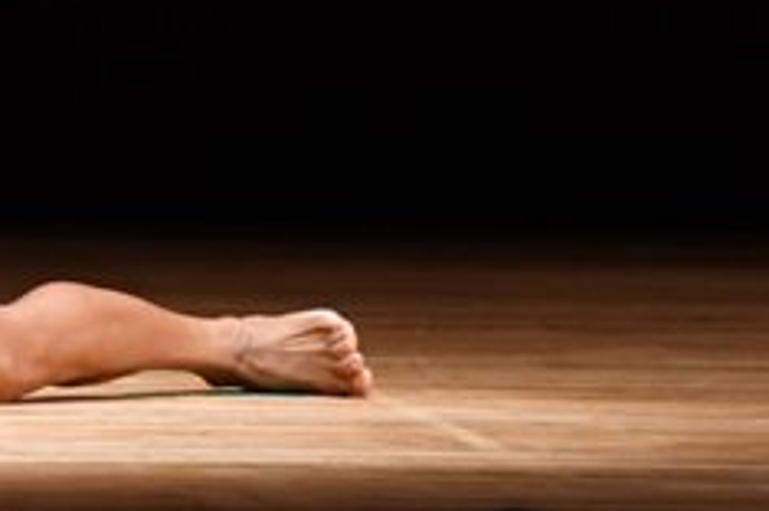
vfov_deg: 1.5
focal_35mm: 940
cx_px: -358
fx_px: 20052
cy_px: -223
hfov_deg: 2.2
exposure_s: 1/400
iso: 3200
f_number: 5.6
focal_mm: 190
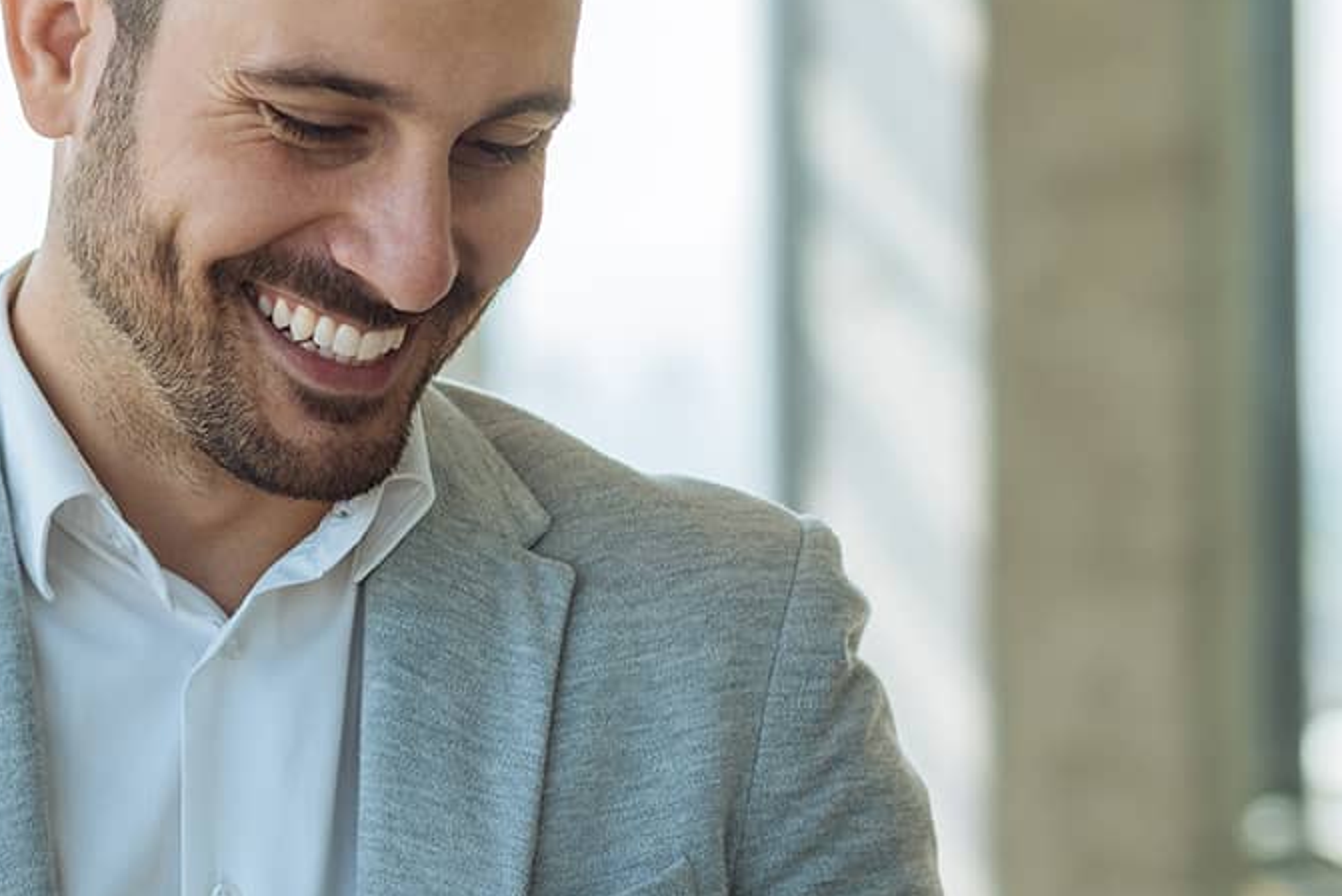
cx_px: -464
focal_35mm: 149
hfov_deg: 13.2
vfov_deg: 9.2
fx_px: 5557
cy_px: 715
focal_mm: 50
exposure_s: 1/500
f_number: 2.2
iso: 100
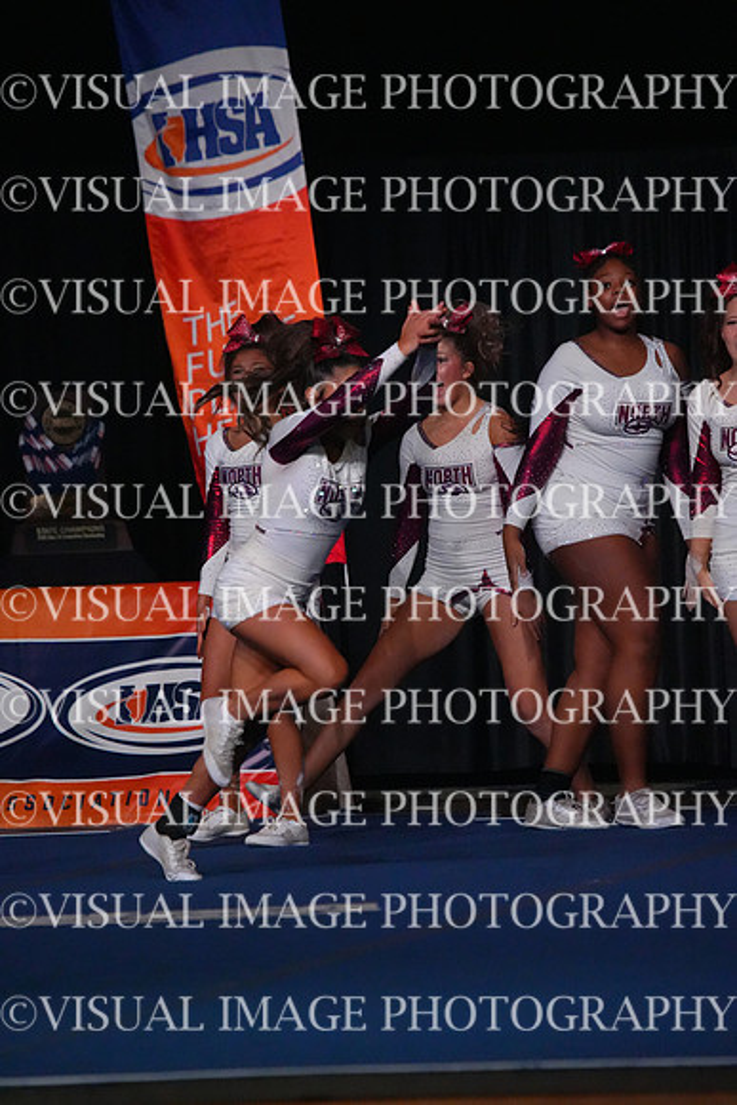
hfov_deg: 4.6
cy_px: 552
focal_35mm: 300
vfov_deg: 6.9
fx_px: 9206
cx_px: 368
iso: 16000
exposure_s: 1/1250
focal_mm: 300
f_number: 5.6
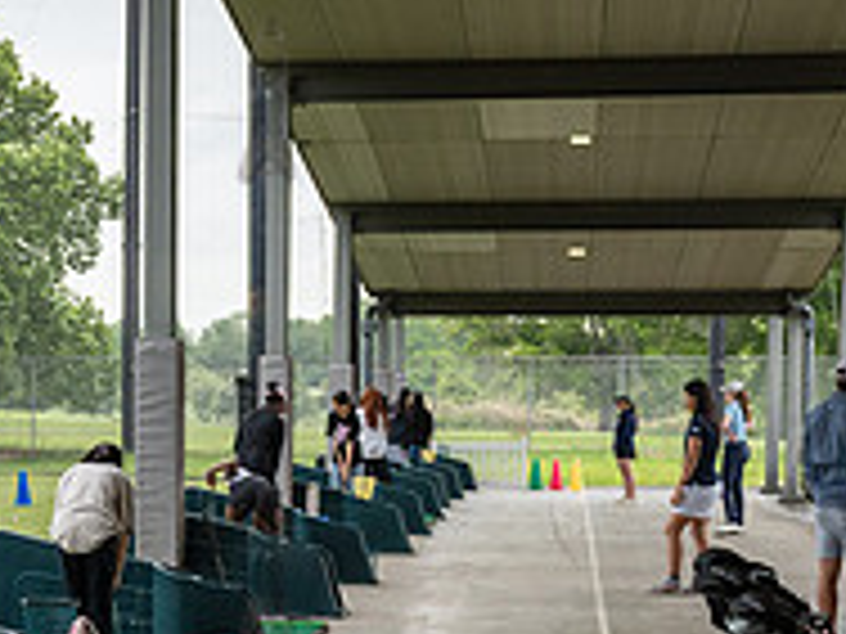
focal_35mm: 89
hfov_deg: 21.8
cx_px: 185
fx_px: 2175
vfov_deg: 16.4
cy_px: 560
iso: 800
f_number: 3.5
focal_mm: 27
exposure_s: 1/400
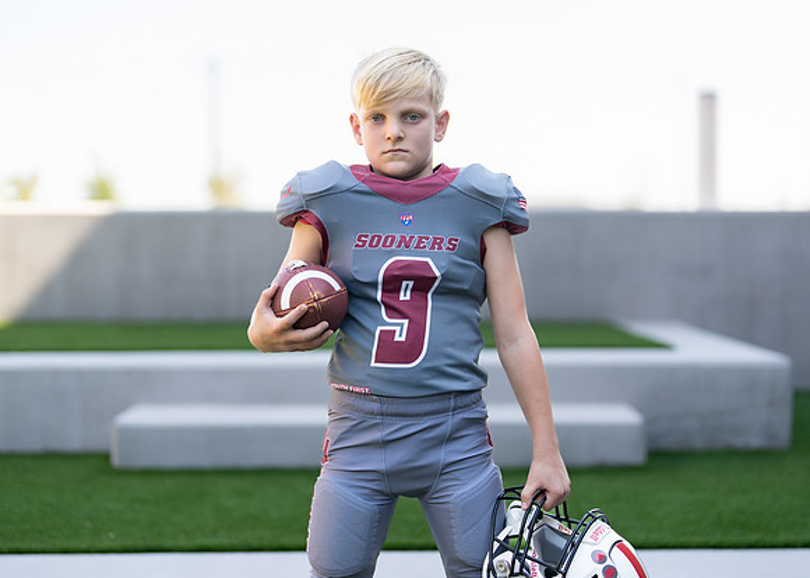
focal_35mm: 61
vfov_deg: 23.3
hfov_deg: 32.3
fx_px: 1400
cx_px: 425
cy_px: 245
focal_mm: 50
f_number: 1.2
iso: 100
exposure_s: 1/1600
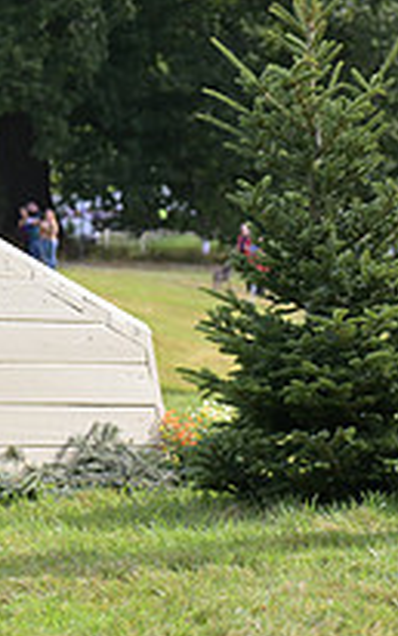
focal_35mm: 298
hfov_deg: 4.4
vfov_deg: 7.0
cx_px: 790
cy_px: 66
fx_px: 5165
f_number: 5.6
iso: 800
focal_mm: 104
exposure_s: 1/1250
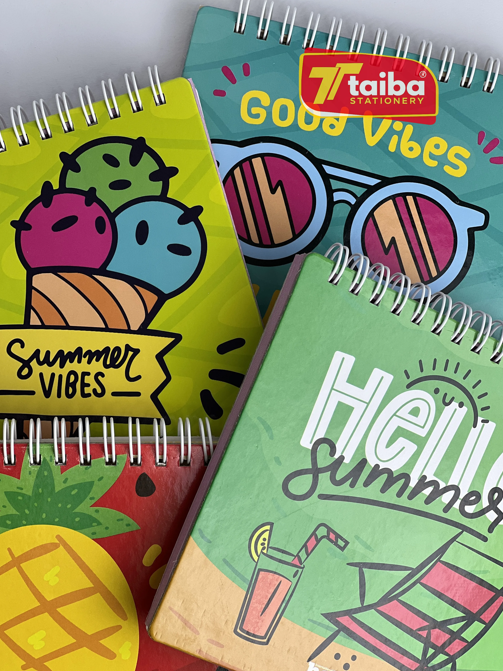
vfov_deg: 25.0
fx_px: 1511
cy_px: 340
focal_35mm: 78
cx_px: 250
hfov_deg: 18.9
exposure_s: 1/100
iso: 25
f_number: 2.8
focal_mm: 9
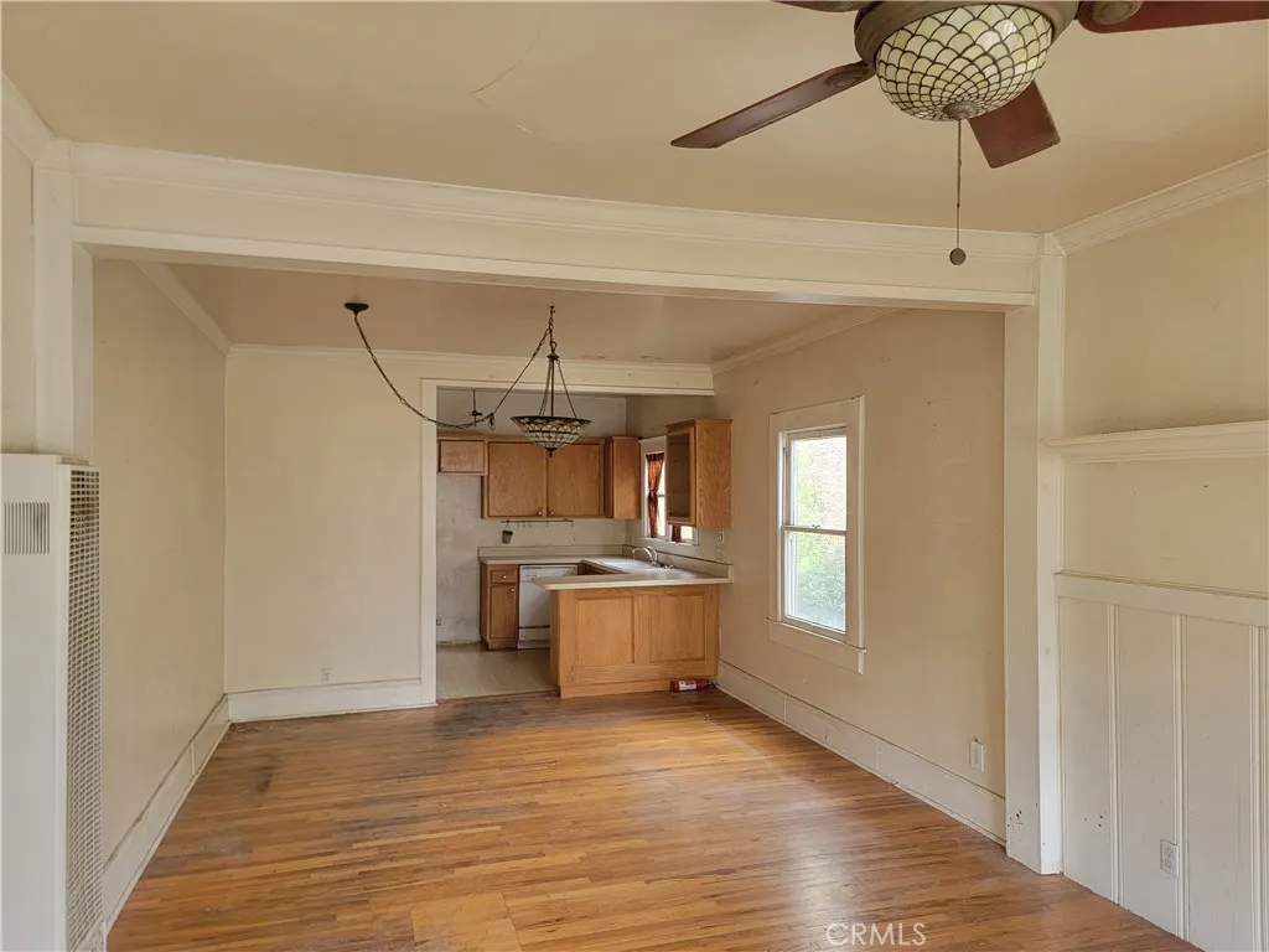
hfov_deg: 71.6
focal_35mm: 24
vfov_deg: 56.8
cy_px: 476
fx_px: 880
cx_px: 634
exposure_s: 1/120
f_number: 1.8
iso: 250
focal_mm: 6.7
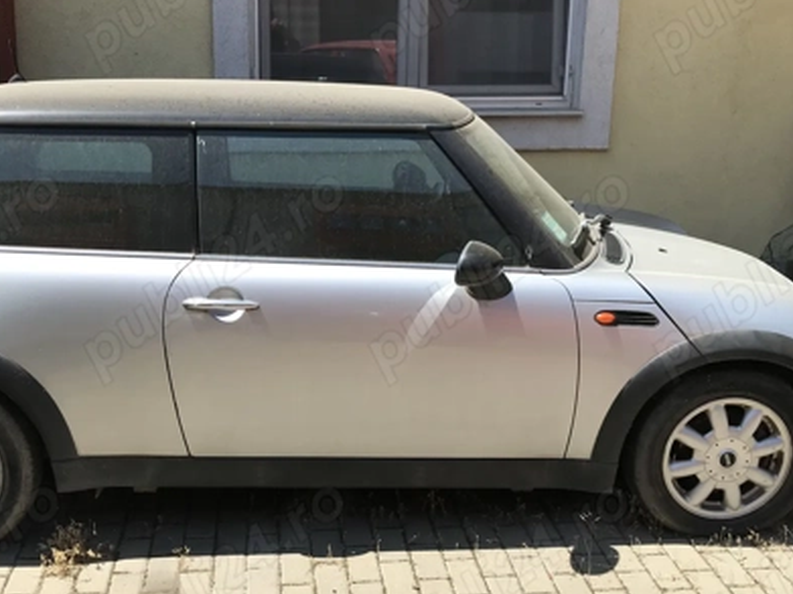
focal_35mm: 43
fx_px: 985
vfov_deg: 33.6
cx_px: 355
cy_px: 294
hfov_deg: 43.8
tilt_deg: -14.0
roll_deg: +0.3
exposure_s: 1/1451
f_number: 1.8
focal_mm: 3.99
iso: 20
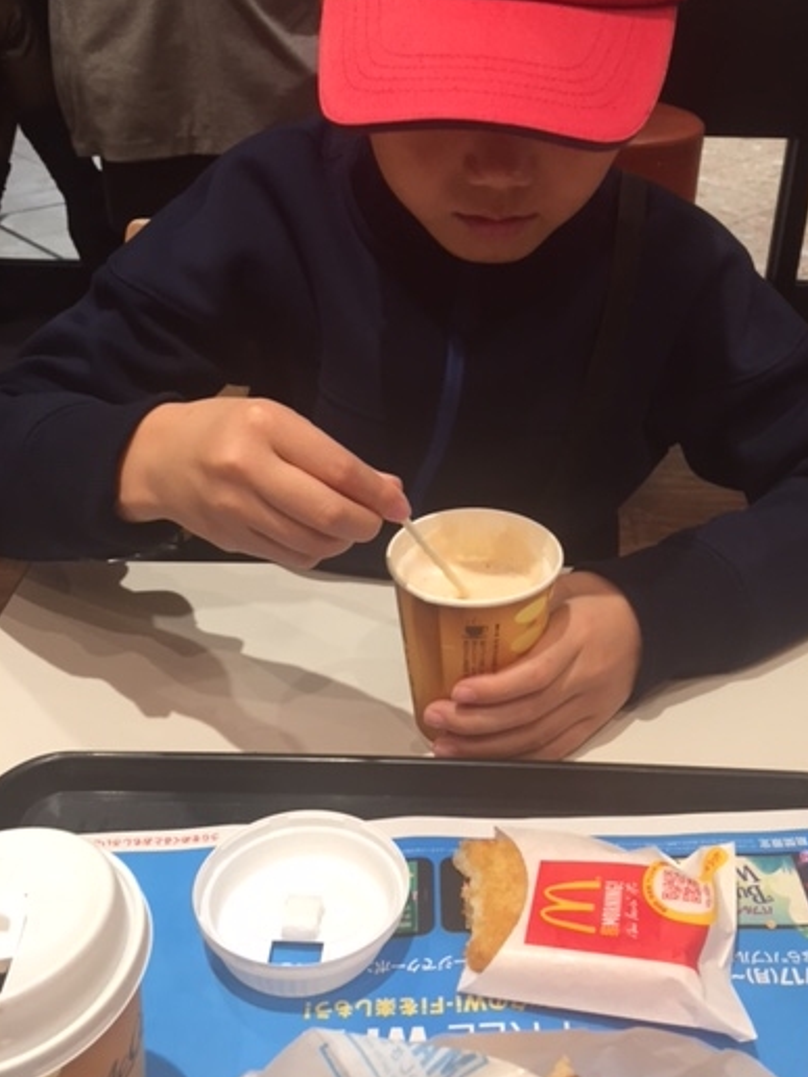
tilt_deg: -29.0
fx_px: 1120
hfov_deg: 39.5
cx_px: 491
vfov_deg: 51.1
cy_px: 440
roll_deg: -1.9
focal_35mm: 36
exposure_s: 1/30
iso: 40
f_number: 2.2
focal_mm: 4.15
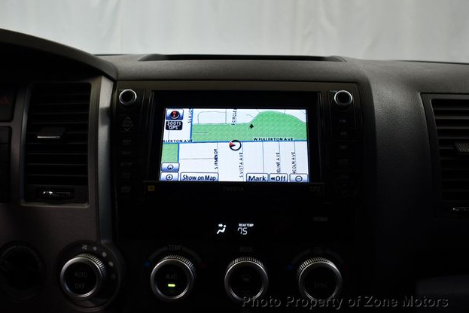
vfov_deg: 36.0
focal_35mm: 37
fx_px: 482
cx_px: 232
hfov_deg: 51.9
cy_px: 154
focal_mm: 18
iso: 800
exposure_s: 1/125
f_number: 3.5
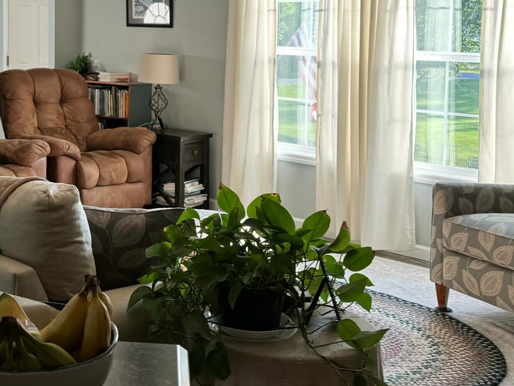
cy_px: 71
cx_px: 39
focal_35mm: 58
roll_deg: -0.9
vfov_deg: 24.8
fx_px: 861
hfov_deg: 31.5
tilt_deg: -2.0
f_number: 1.78
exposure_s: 1/121
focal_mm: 6.76
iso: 80
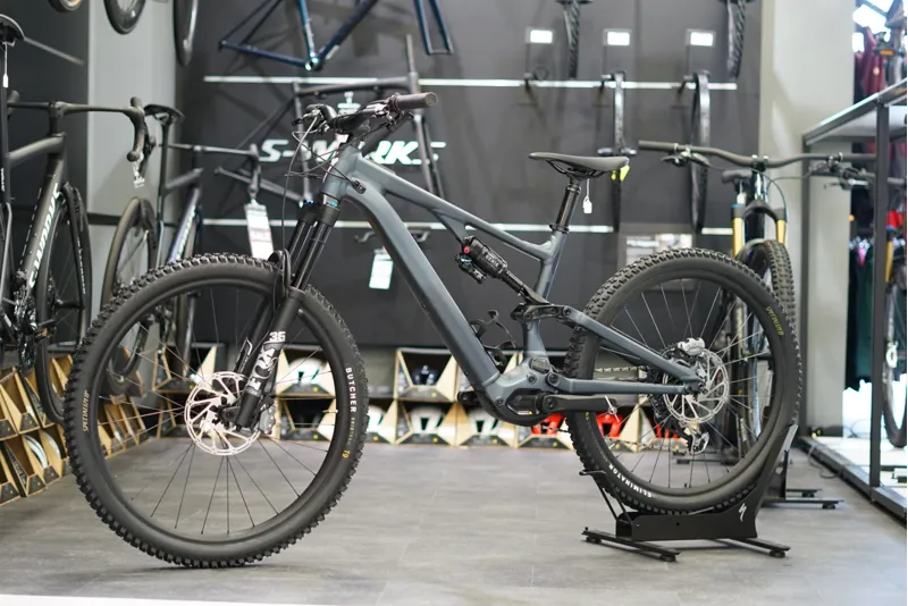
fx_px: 1892
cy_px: 303
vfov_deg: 18.2
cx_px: 454
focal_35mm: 75
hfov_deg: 27.0
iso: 1000
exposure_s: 1/200
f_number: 1.8
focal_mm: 50
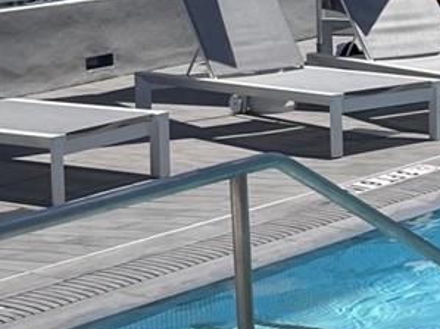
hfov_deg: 13.7
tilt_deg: -1.5
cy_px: -85
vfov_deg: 10.5
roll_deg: -0.4
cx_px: 565
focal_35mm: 139
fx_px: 1766
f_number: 1.6
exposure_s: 1/6579
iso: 32
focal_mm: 5.1
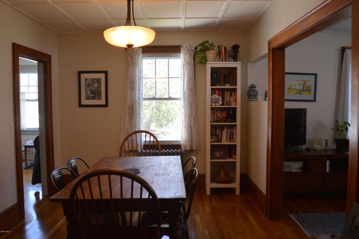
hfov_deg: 67.4
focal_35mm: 27
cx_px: 180
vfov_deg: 47.8
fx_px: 269
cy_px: 120
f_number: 3.5
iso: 500
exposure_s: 1/60
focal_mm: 18
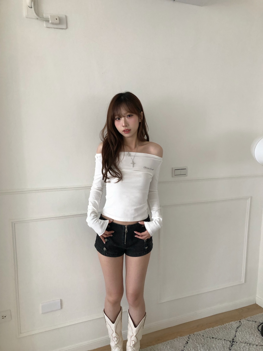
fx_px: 284
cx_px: 132
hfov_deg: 49.7
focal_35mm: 28
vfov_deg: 63.4
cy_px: 176
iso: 32
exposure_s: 1/30
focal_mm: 3.99
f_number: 1.8
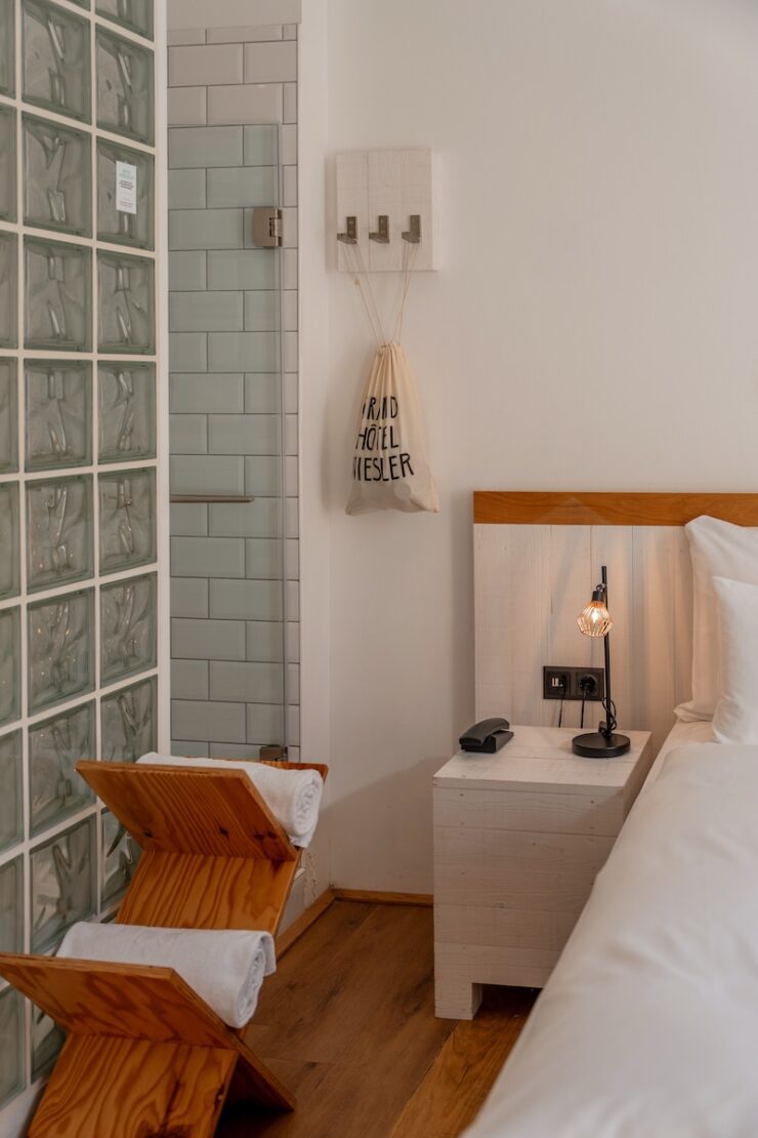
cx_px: 379
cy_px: 569
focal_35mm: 38
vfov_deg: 50.3
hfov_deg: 34.8
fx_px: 1210
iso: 100
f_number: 2.8
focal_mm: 38.3
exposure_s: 1/160
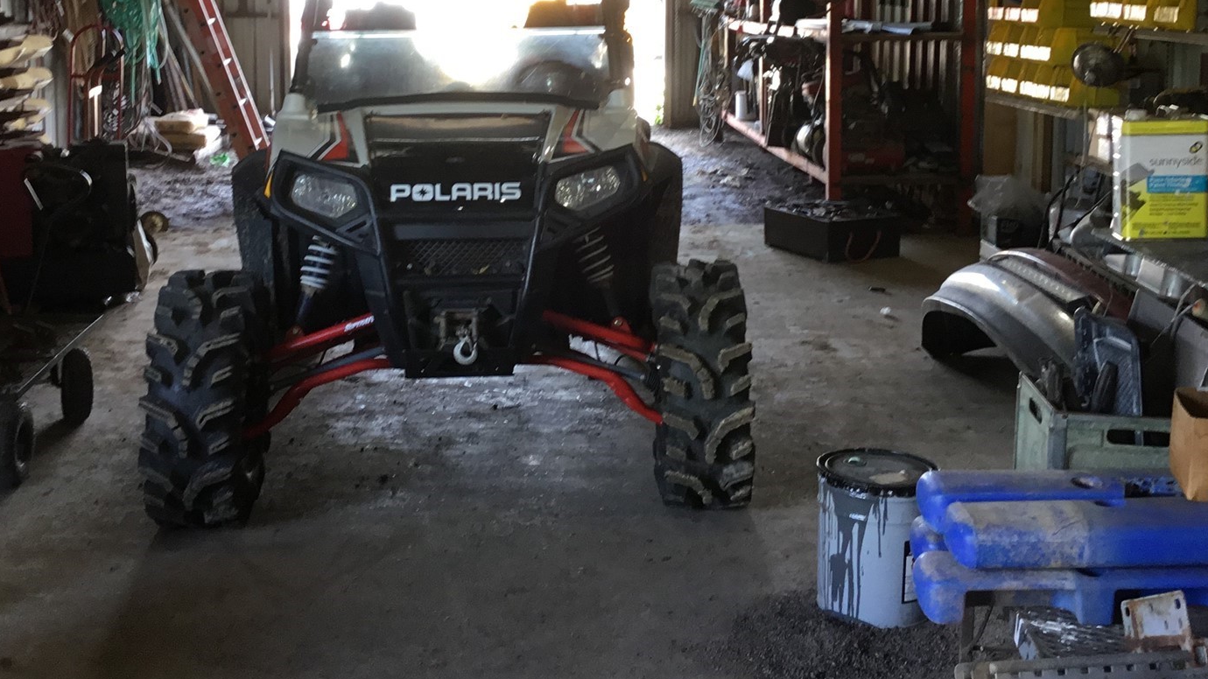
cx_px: 599
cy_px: 124
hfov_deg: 43.7
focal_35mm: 47
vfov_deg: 25.0
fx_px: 1505
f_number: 2.4
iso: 50
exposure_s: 1/30
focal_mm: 3.3
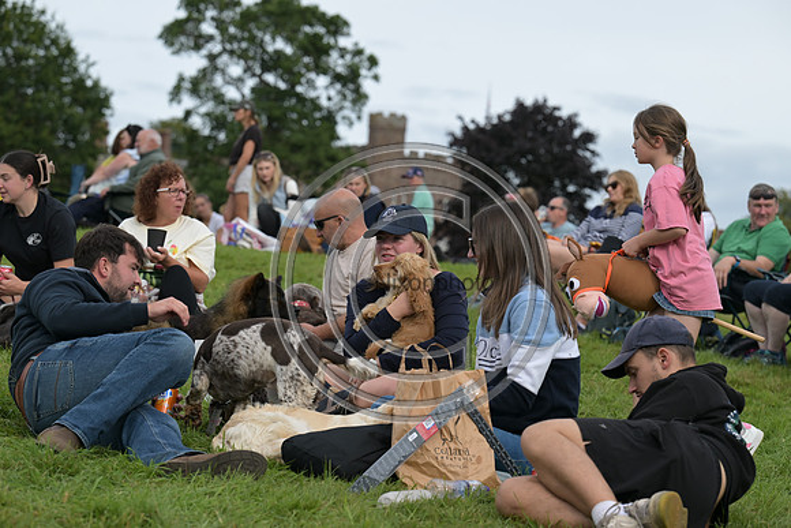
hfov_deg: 17.1
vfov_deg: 11.4
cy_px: 264
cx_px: 396
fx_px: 2637
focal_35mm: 120
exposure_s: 1/1250
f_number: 5.6
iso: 500
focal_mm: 120
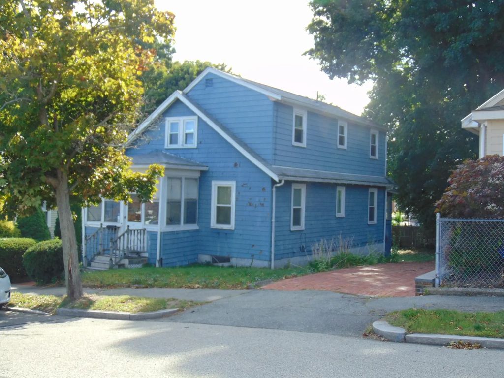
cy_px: 189
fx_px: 612
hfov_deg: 44.8
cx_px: 252
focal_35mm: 42
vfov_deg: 34.3
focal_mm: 7.6
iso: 80
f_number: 3.3
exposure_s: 1/250
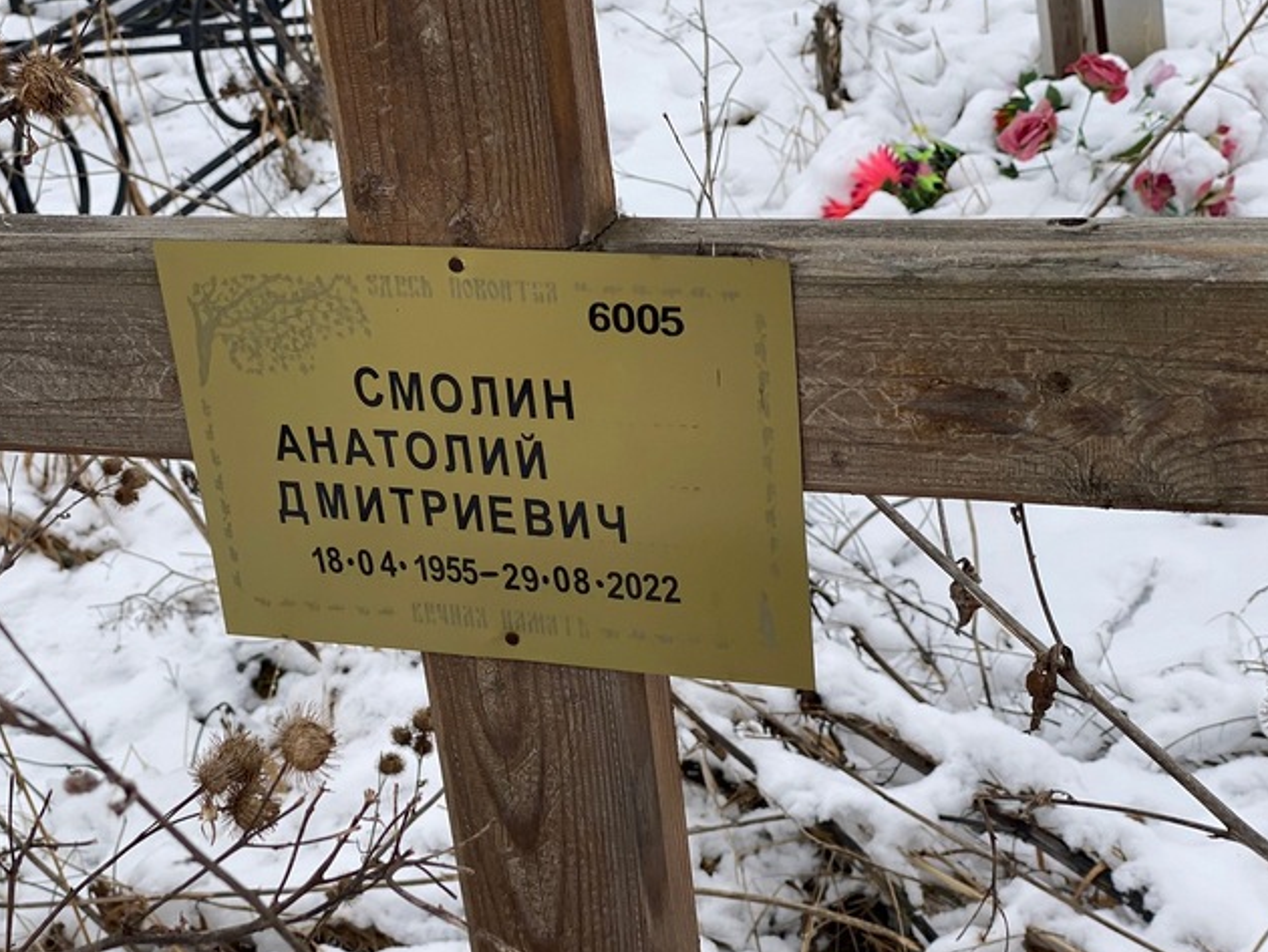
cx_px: 509
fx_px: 2419
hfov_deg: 29.3
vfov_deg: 22.3
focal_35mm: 66
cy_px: 515
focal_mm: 6
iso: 20
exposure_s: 1/155
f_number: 2
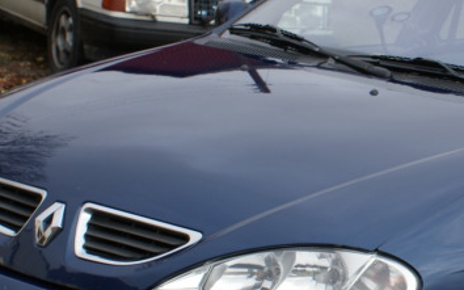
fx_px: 1454
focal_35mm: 115
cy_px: 157
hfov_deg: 17.7
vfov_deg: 11.4
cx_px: 452
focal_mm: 26
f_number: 8
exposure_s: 1/100
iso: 100
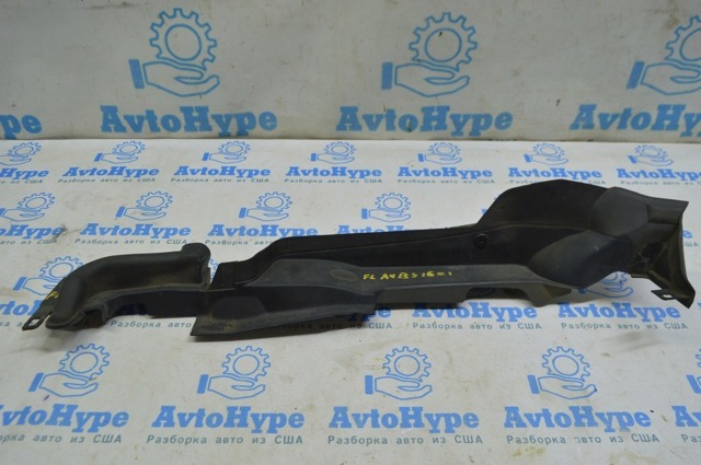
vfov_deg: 43.5
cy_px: 232
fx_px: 583
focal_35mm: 30
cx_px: 350
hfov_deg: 62.0
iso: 400
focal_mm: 20
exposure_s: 1/40
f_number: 5.6
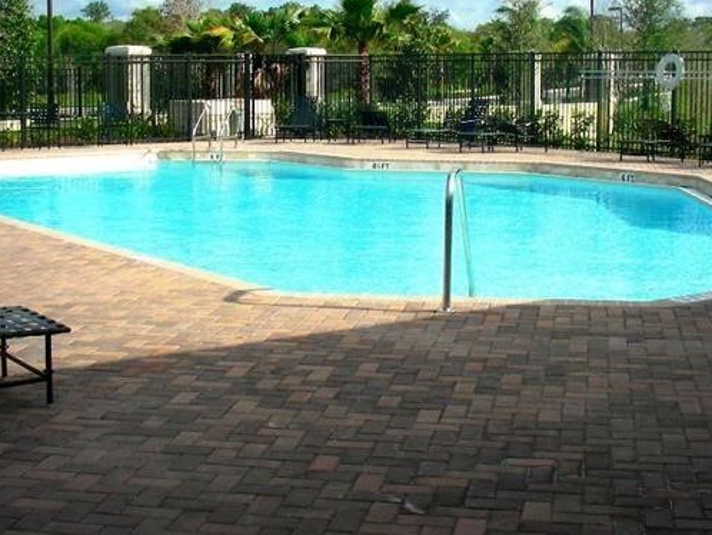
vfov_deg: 24.0
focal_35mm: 61
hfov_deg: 31.7
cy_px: 187
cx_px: 372
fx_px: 1255
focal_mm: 6.3
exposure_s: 1/382
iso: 50
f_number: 5.6
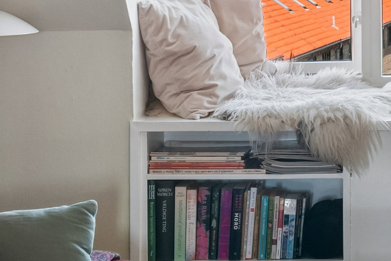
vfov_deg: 8.5
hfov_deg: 12.4
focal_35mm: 159
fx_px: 1727
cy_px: -80
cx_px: 535
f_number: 10
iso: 200
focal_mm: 32
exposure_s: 1/50
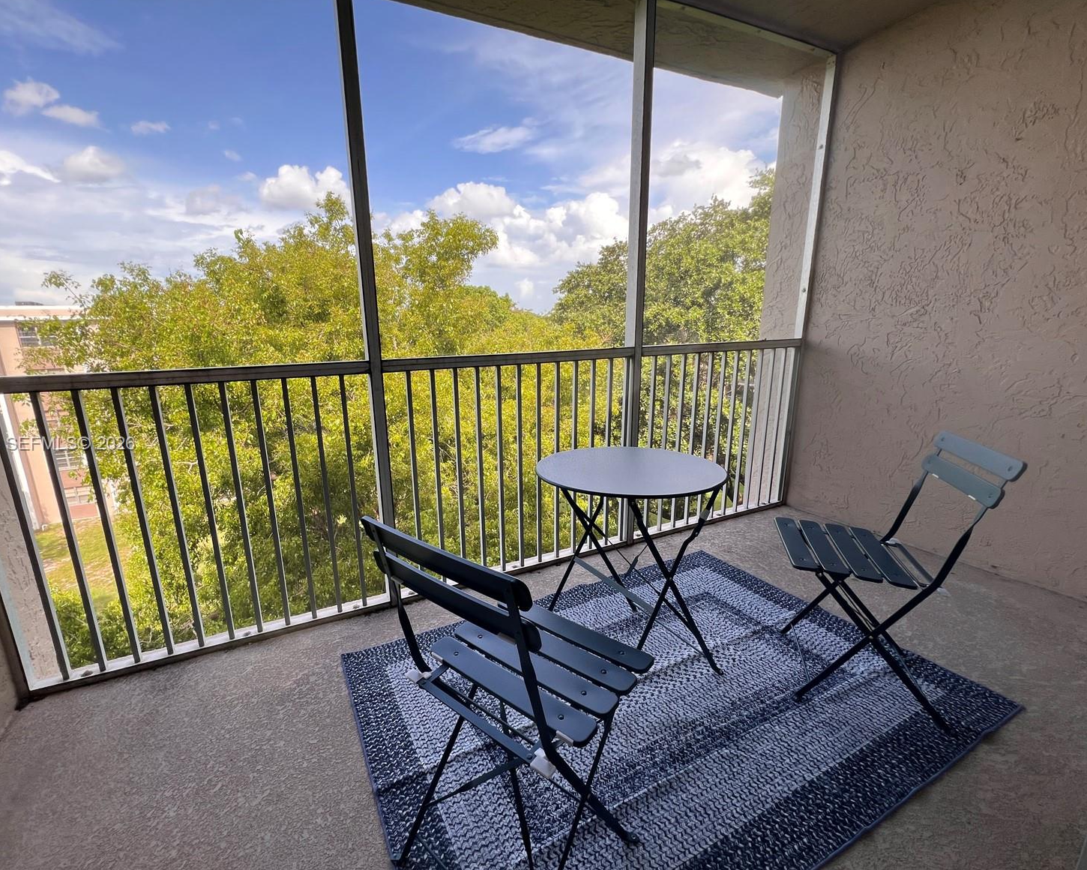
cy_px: 445
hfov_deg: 100.5
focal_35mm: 14
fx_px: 450
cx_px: 502
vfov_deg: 88.0
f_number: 1.8
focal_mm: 1.57
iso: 32
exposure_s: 1/156
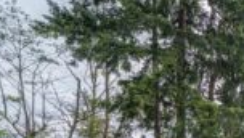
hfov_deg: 47.5
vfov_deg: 28.3
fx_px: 214
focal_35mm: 33
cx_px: 252
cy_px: 187
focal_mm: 12
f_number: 7.1
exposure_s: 1/60
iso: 80
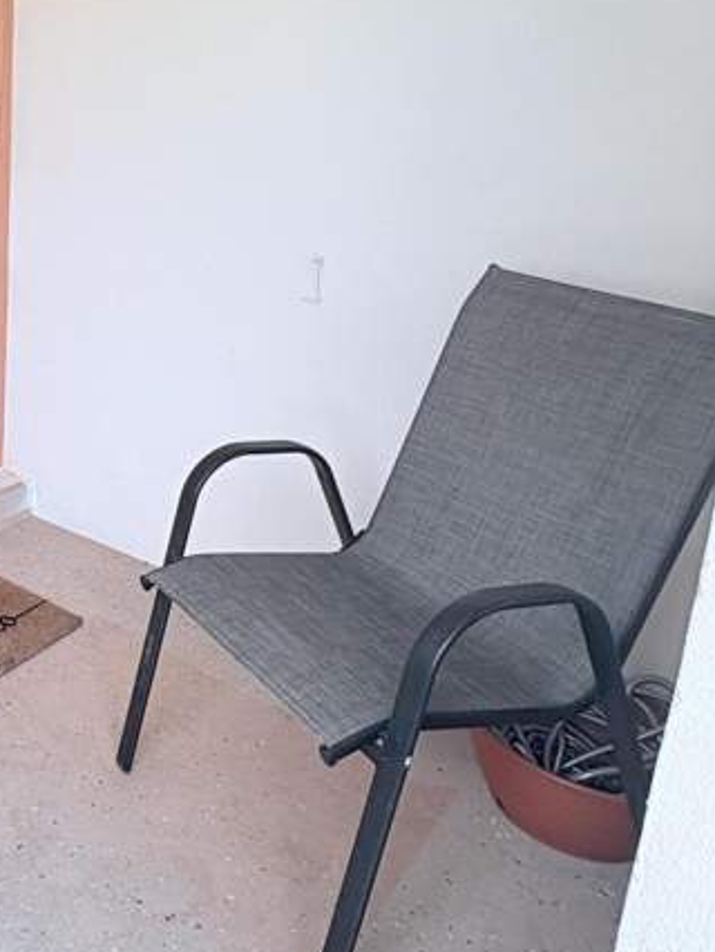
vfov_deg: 51.6
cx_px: -105
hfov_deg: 34.2
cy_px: 317
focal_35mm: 35
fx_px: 963
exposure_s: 1/208
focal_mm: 2.22
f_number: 2.2
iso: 40
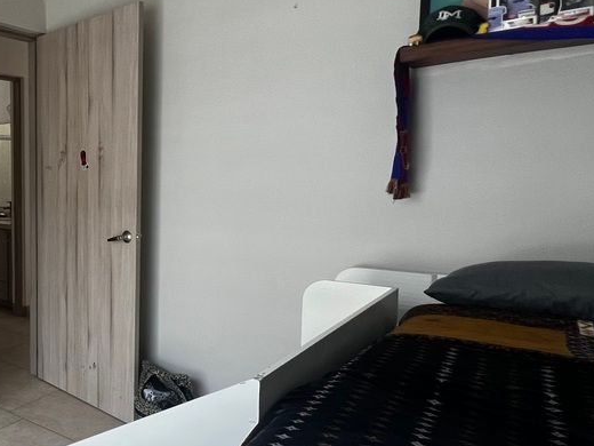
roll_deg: +0.9
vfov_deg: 46.8
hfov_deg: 49.8
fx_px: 515
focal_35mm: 30
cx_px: 11
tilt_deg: -5.6
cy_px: 228
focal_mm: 1.57
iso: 200
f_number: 1.8
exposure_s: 1/99
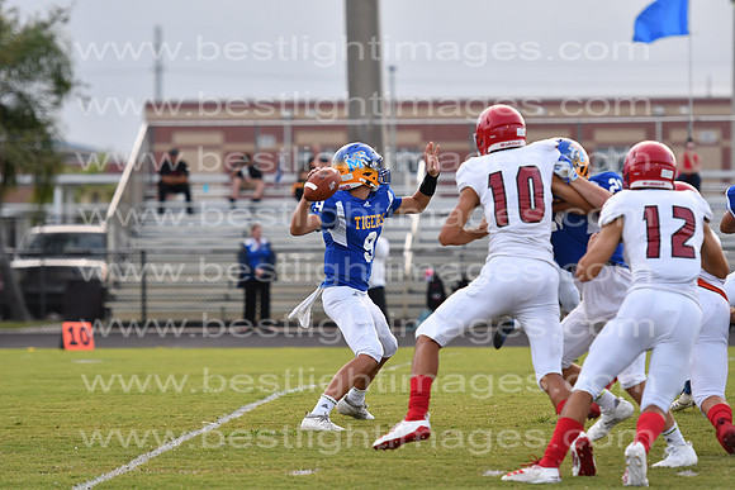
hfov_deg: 8.9
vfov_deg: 5.9
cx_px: 368
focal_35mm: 232
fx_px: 4748
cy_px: 245
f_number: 3.2
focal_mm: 155
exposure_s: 1/1000
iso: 800
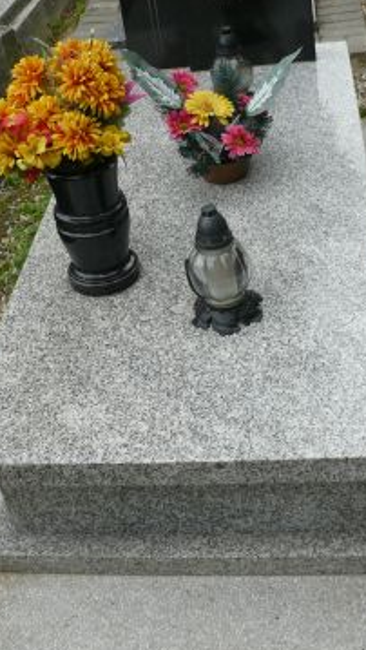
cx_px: 165
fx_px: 880
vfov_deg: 40.3
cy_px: 241
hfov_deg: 23.5
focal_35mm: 51
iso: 100
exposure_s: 1/125
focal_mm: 7.4
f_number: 4
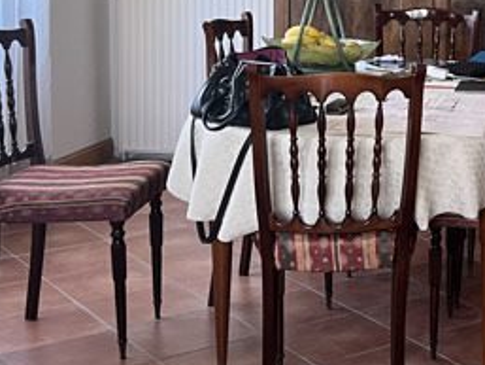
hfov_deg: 21.7
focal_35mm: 81
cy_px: 42
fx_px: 1135
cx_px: 632
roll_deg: -2.4
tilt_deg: -6.1
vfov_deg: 18.0
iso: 125
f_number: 1.6
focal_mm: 5.1
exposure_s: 1/64
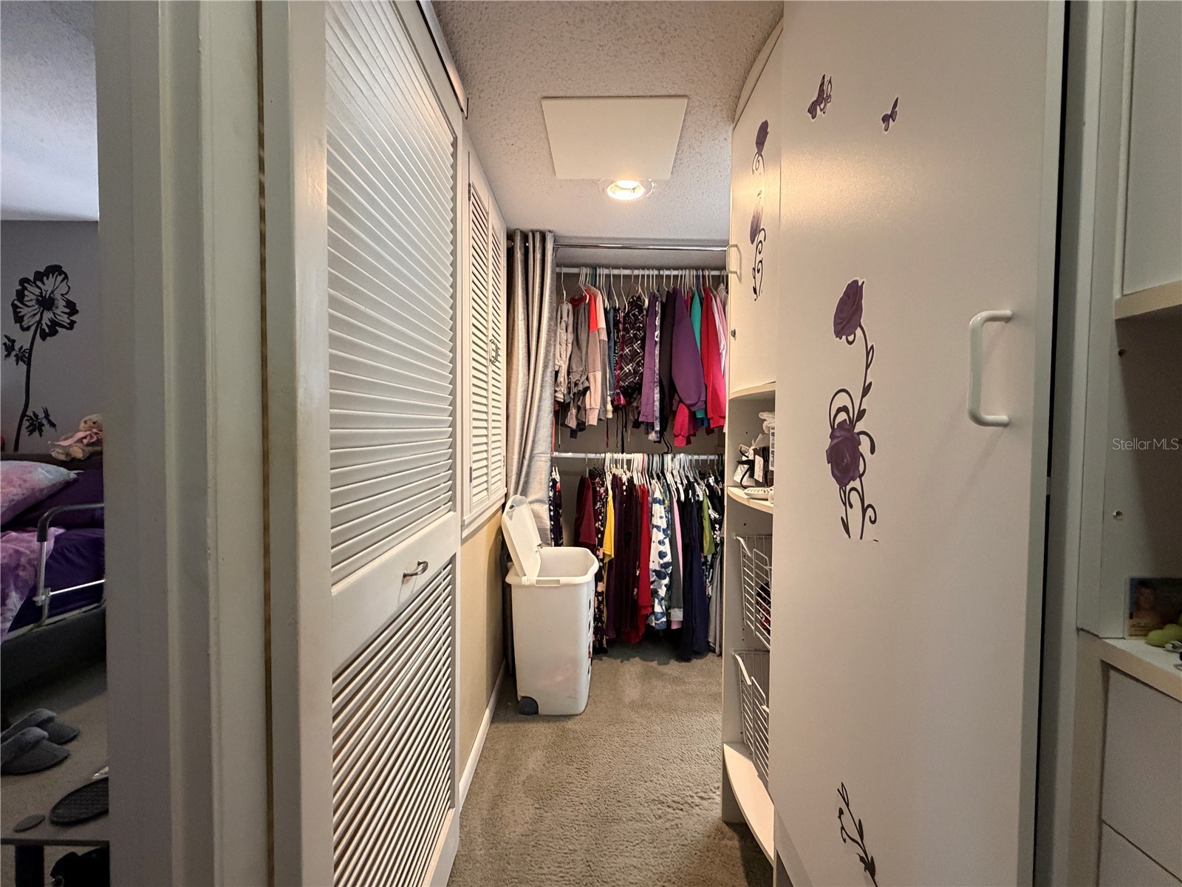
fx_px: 478
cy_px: 444
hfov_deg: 102.1
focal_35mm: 14
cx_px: 591
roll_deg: +0.3
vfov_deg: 85.7
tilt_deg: -2.3
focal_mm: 2.22
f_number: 2.2
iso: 500
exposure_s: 1/60
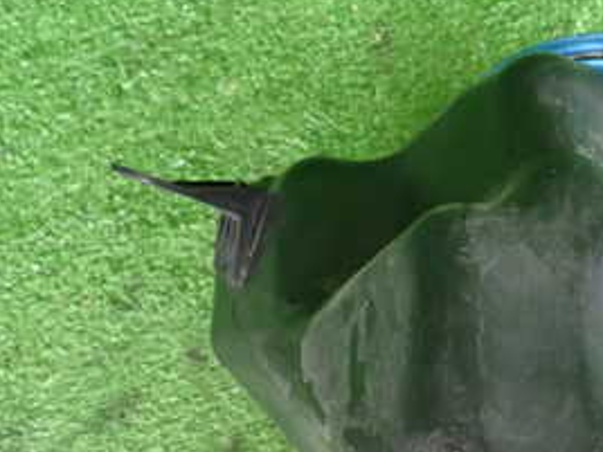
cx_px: 565
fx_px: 976
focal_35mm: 56
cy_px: 403
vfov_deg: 25.3
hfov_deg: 32.3
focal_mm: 4.5
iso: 320
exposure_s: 1/30
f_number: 2
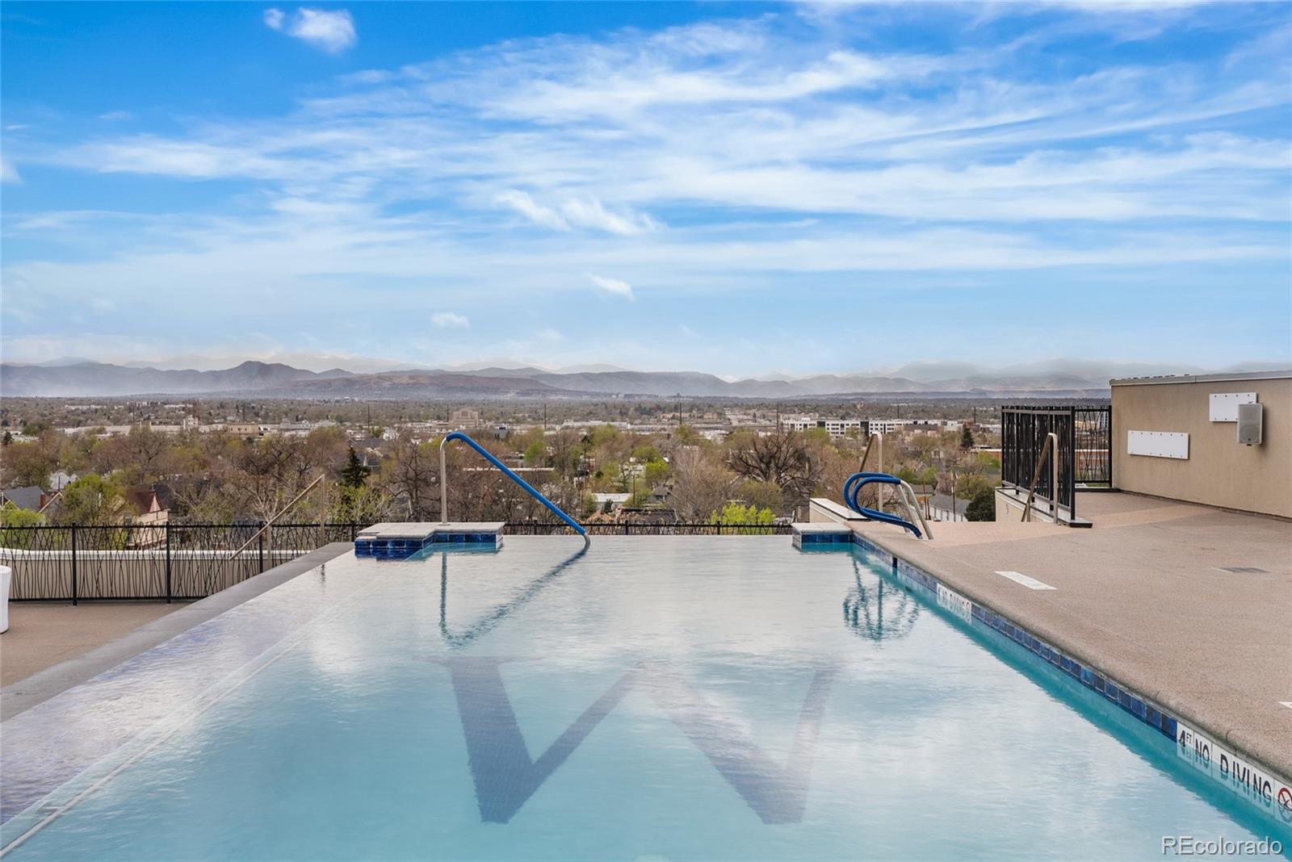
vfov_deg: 37.9
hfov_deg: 54.4
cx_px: 646
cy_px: 431
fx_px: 1256
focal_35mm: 35
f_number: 8
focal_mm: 35
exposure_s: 1/125
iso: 200
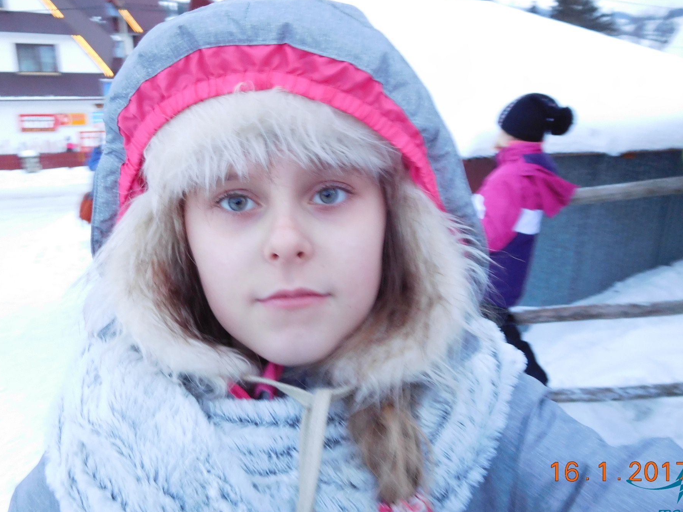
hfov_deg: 63.4
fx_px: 552
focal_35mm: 28
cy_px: 245
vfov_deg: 49.7
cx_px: 356
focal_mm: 4.5
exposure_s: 1/30
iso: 400
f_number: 3.4
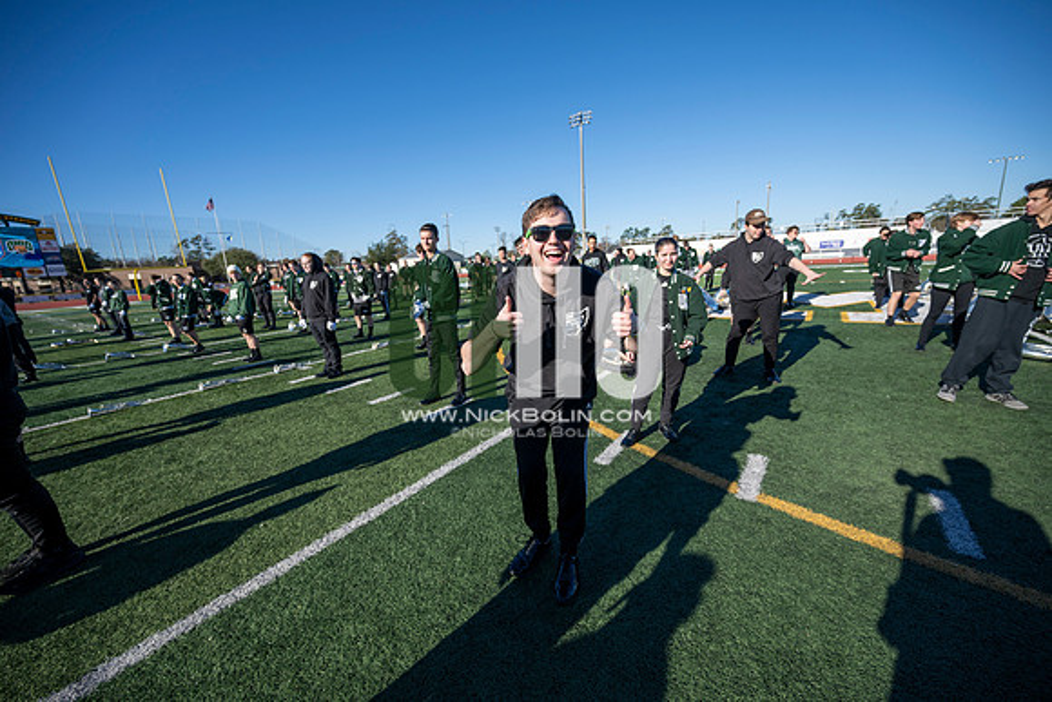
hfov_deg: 104.2
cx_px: 526
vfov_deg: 81.2
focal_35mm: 14
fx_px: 409
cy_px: 351
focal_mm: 14
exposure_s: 1/2000
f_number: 4
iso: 160
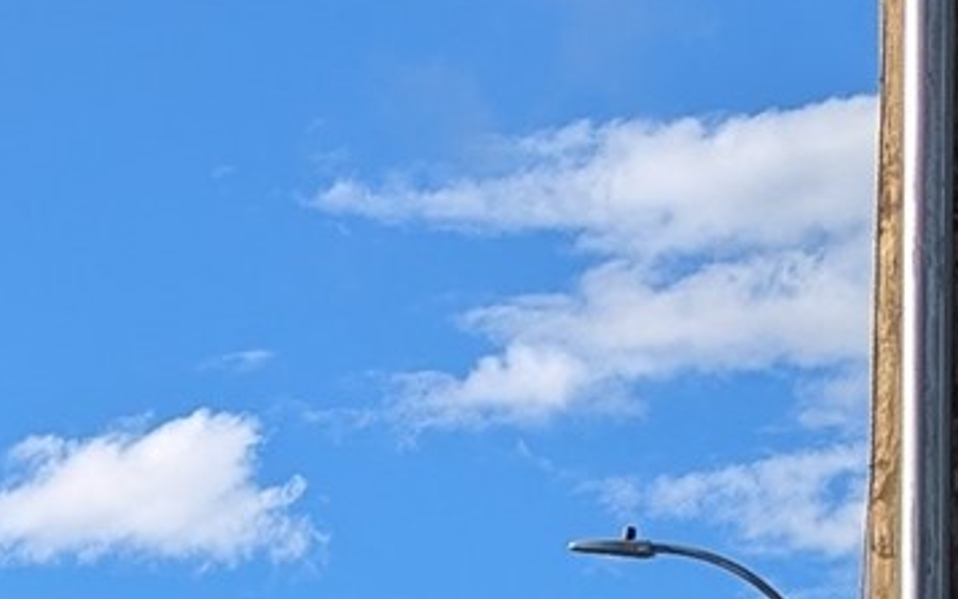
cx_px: 72
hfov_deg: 14.2
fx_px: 3811
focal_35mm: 146
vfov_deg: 8.2
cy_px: 1467
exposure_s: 1/1855
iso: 42
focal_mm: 6.81
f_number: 1.85
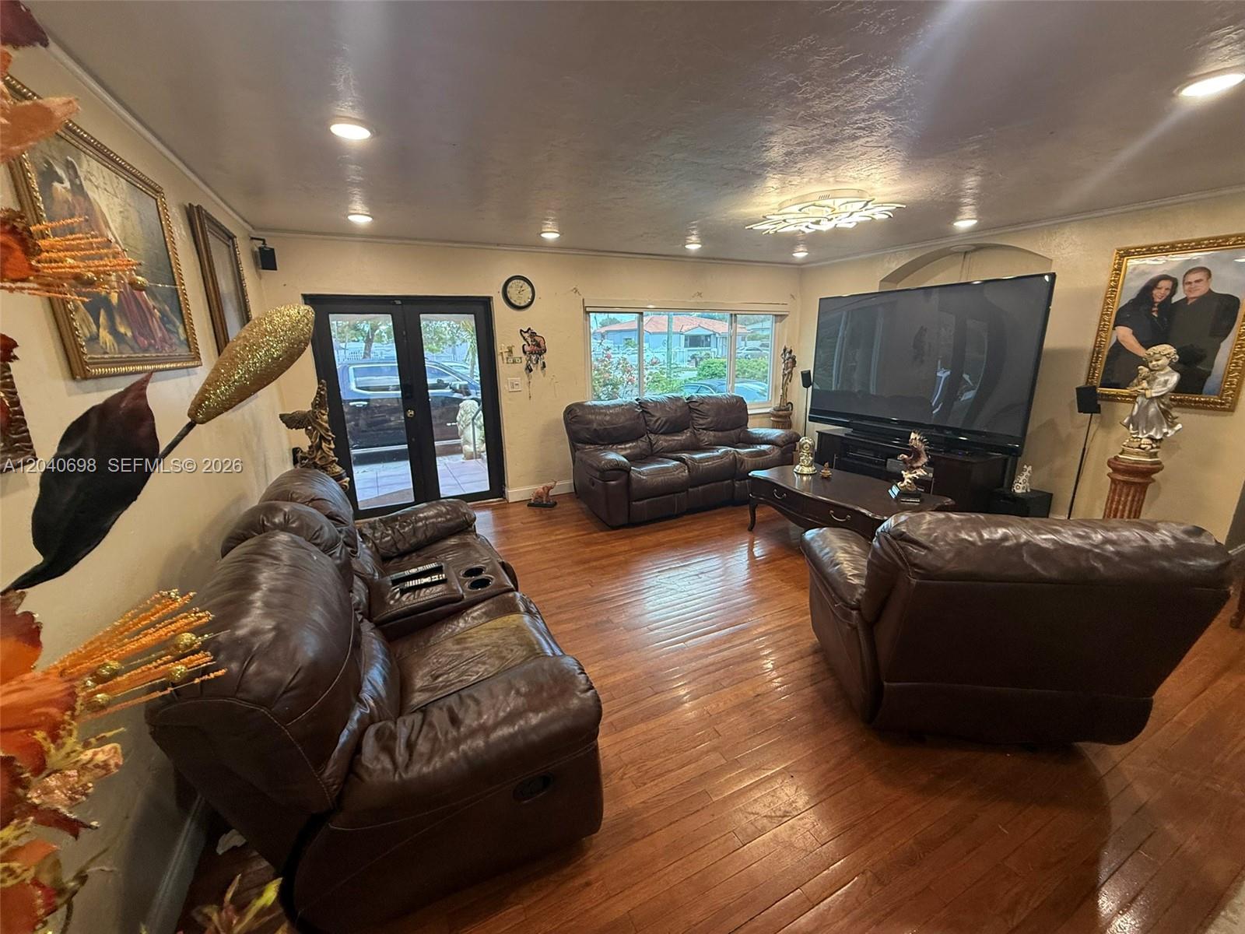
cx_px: 622
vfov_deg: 85.7
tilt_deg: -15.8
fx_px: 504
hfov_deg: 102.1
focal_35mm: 14
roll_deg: +2.1
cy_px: 467
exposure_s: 1/60
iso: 160
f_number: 2.2
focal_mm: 2.22
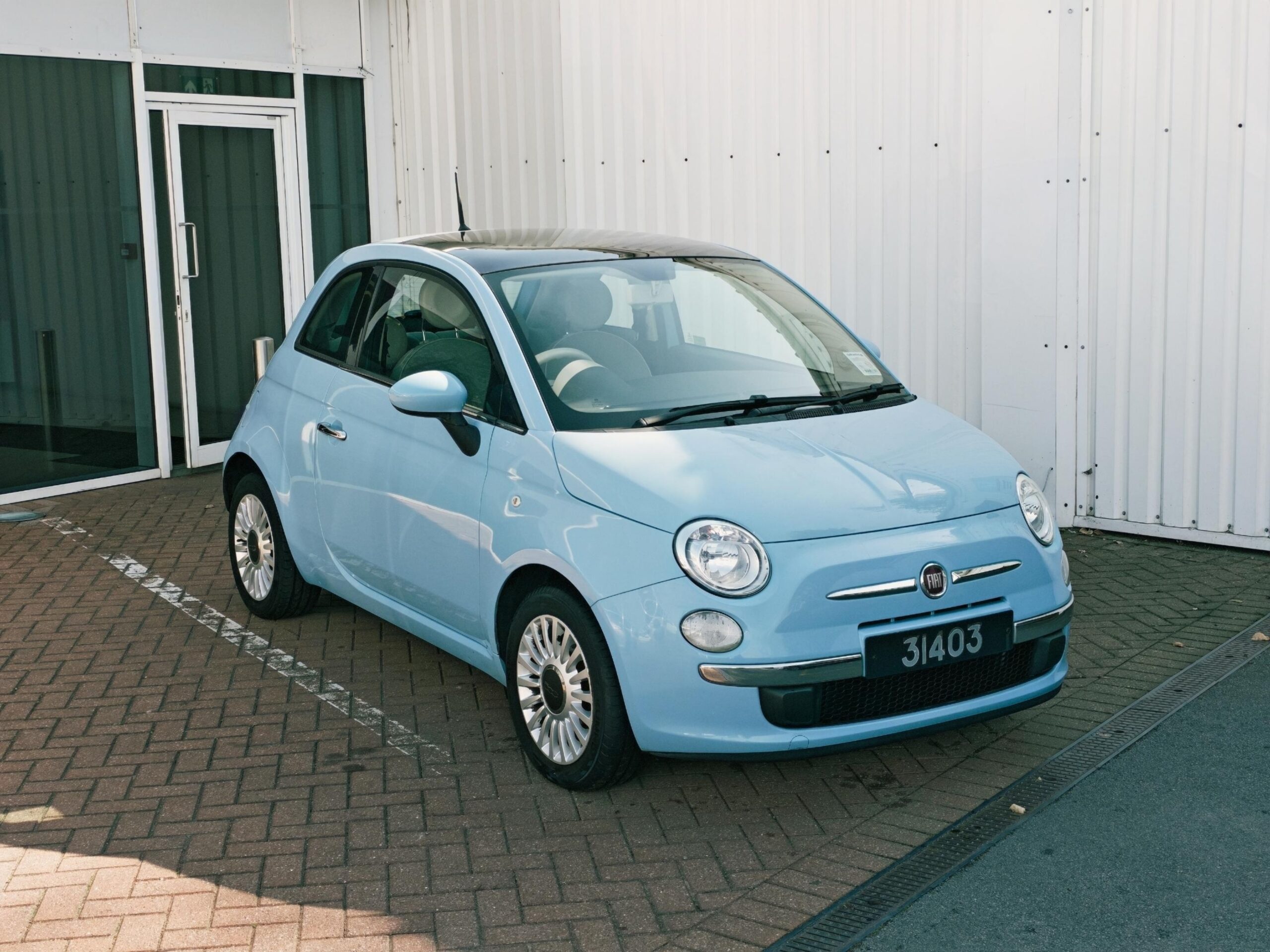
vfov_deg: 30.3
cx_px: 635
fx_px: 1761
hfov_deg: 39.7
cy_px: 476
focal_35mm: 48
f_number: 1.9
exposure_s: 1/190
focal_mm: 6.12
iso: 64
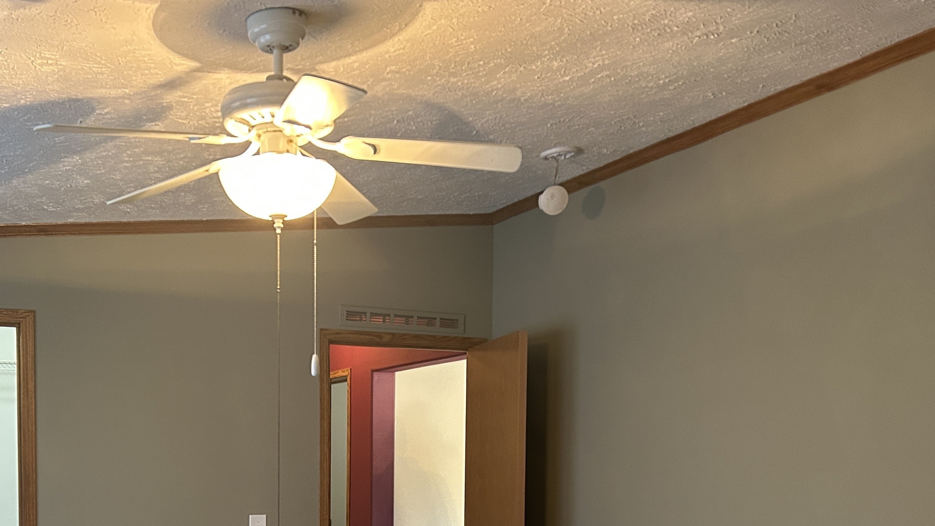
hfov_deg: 47.8
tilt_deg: -2.0
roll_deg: -0.4
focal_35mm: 42
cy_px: 501
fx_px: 1041
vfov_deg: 27.1
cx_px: 339
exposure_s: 1/60
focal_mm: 5.7
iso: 320
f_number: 1.5
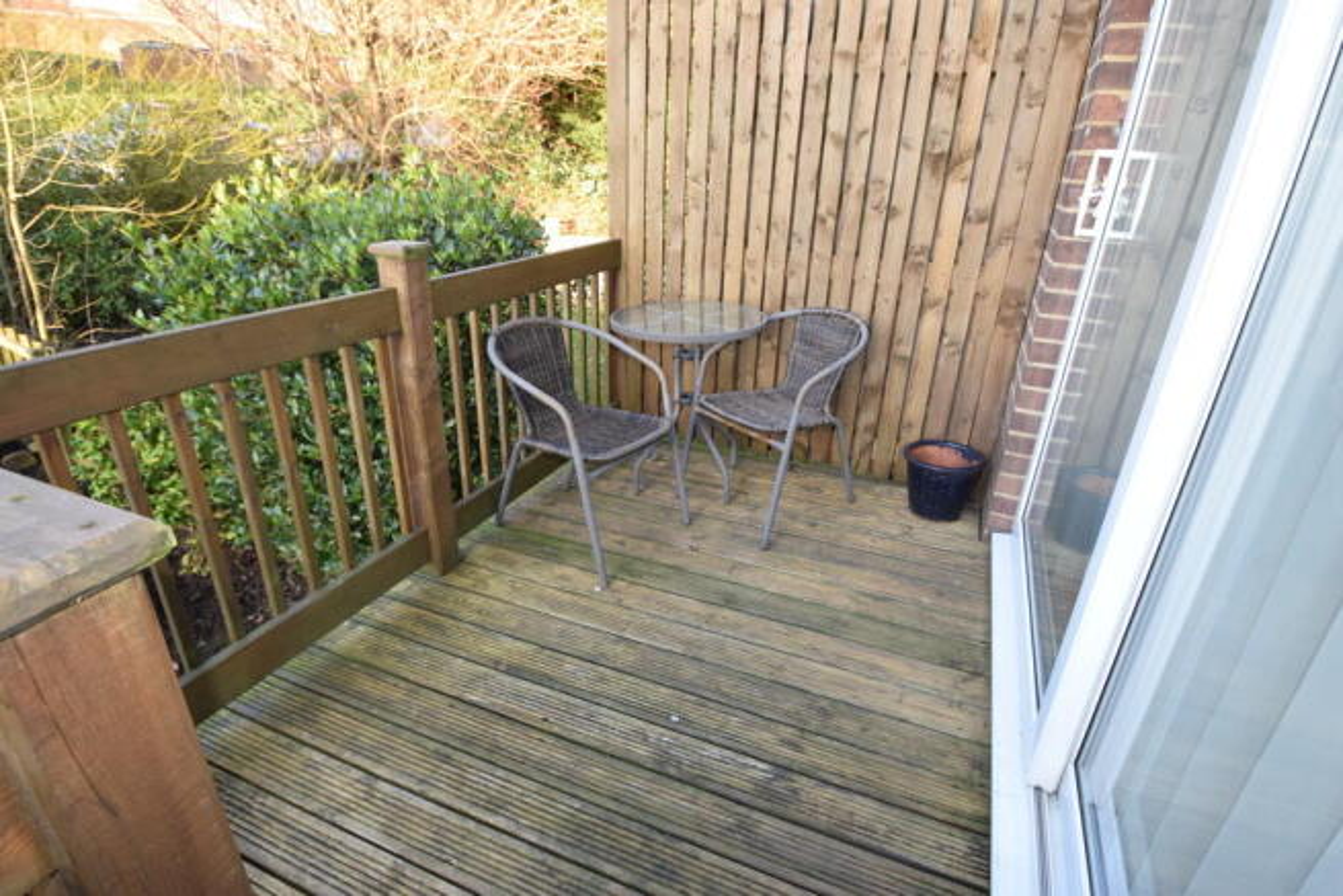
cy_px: 448
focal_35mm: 17
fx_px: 644
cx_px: 672
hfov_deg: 92.4
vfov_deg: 69.7
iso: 640
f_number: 5.6
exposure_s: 1/125
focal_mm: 11.5
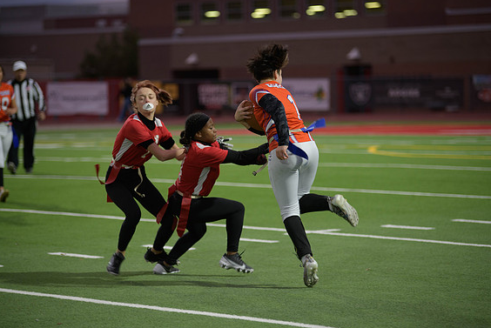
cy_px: 164
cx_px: 249
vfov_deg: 9.2
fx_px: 2034
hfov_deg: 13.8
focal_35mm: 149
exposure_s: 1/200
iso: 500
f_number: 2.8
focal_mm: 145
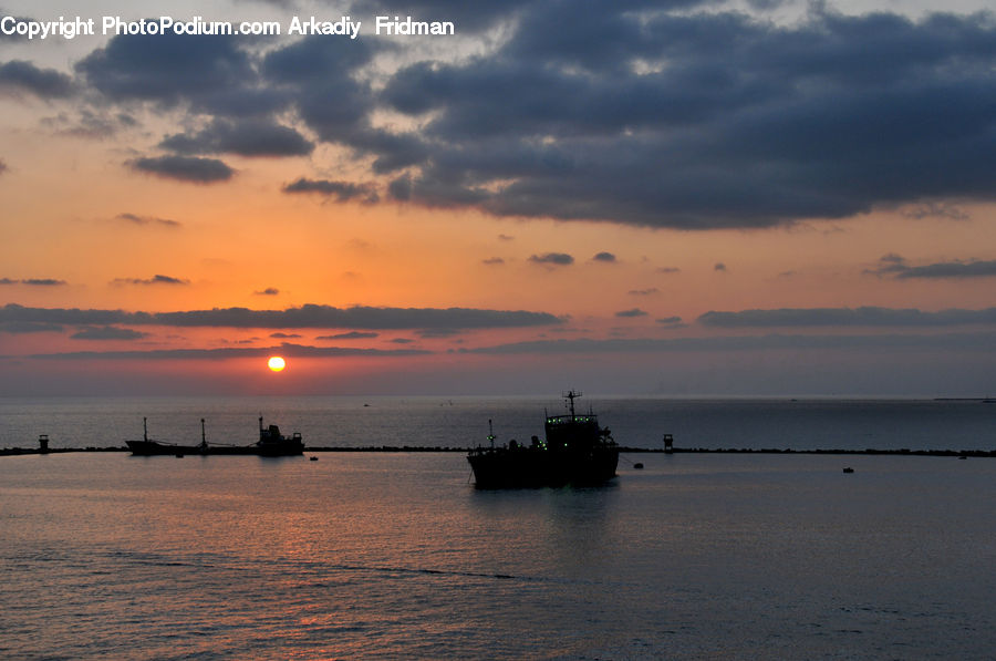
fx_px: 1740
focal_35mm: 63
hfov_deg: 31.9
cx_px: 498
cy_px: 330
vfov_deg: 21.5
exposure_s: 1/400
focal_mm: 42
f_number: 7.1
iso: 200
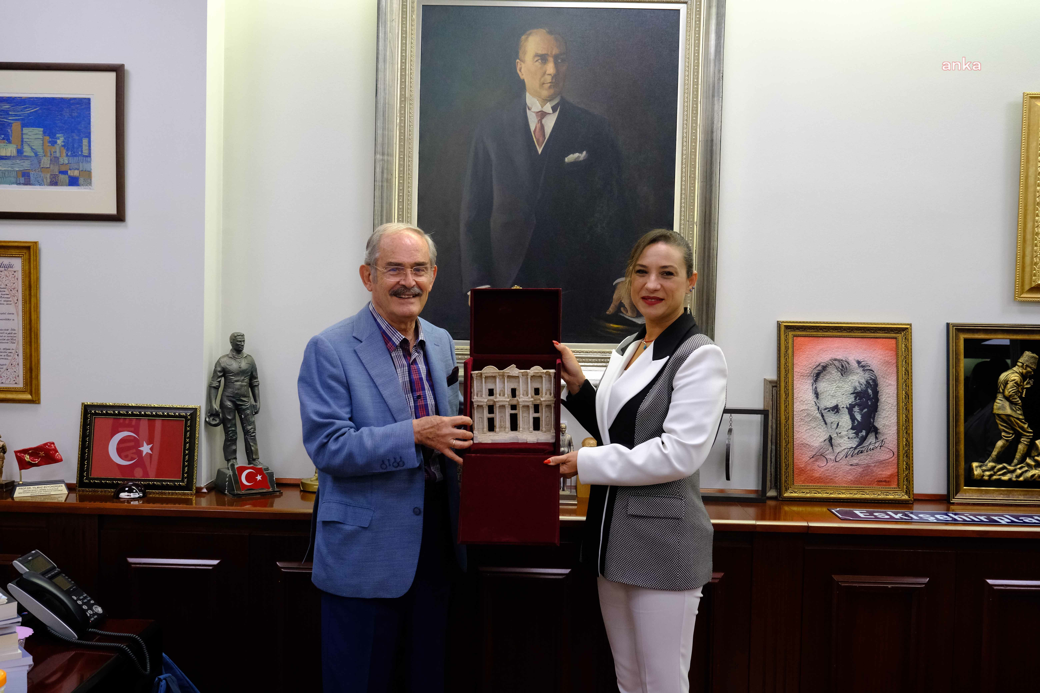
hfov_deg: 57.2
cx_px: 520
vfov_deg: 40.0
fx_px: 953
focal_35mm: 33
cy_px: 346
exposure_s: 1/100
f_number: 5
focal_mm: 22.3
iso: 2000
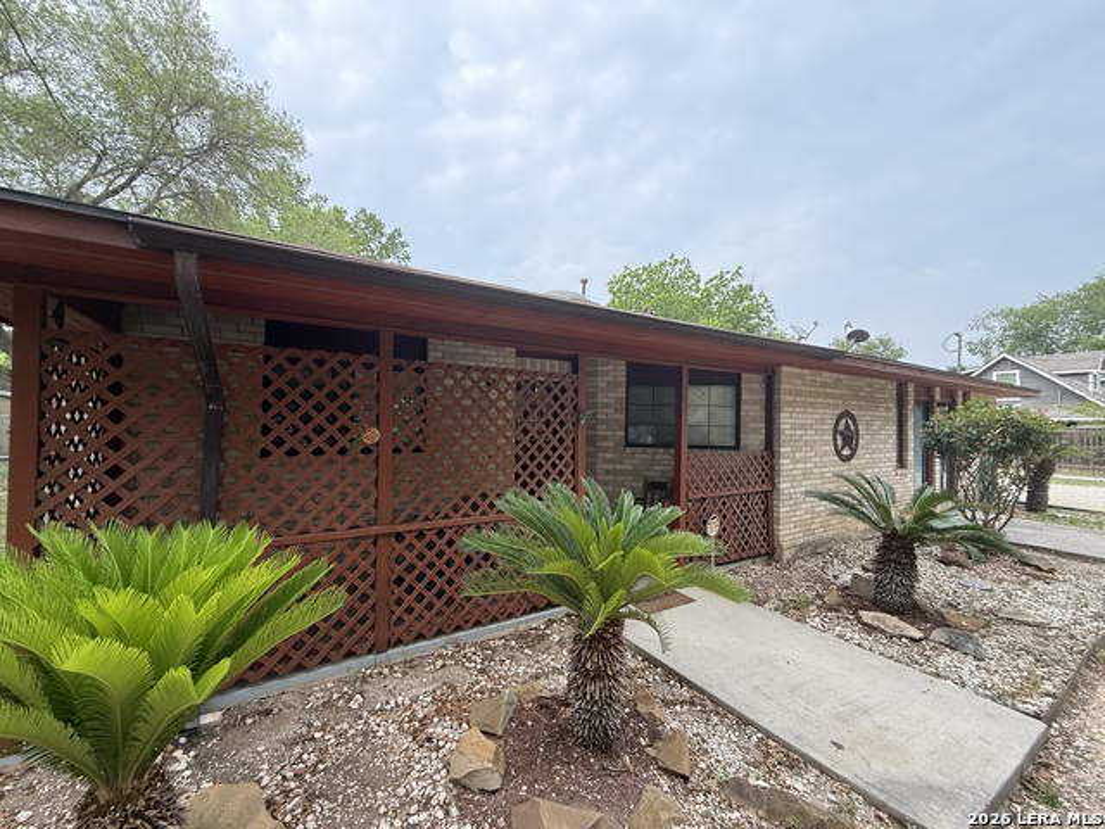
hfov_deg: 102.1
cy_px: 414
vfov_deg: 85.7
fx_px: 447
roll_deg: -1.6
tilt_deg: +0.3
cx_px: 552
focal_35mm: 14
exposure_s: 1/153
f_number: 2.2
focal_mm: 2.22
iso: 64
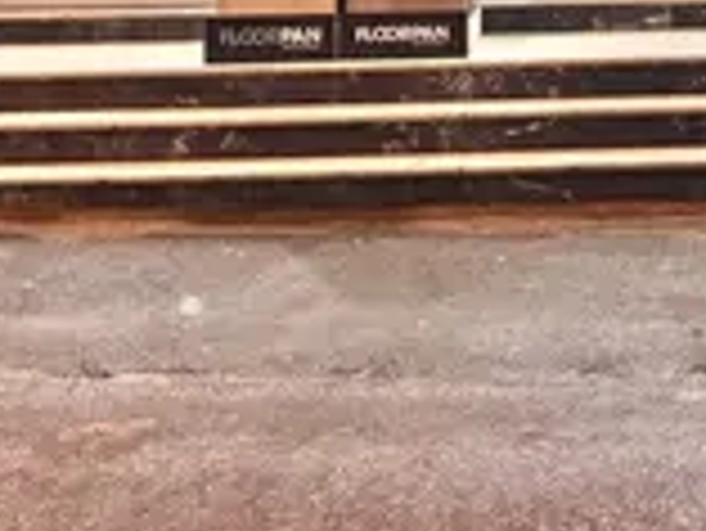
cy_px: -108
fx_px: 1755
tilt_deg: -3.3
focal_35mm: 86
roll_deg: +1.6
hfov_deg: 21.9
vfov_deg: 16.5
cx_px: 706
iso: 500
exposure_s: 1/50
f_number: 1.6
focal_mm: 5.96
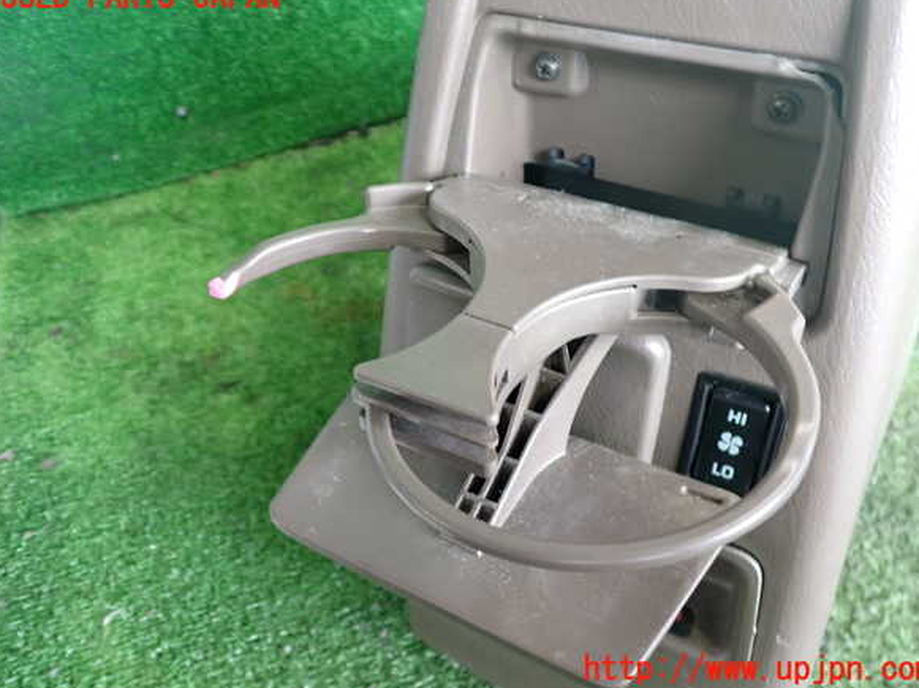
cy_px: 334
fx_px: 822
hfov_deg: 58.4
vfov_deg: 45.4
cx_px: 467
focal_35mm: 31
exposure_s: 1/30
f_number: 2.3
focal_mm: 5.4
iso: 320
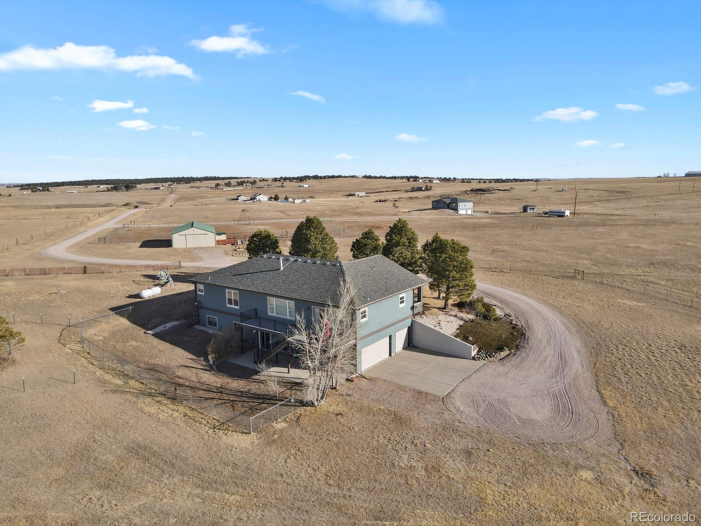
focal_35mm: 24
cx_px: 350
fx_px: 486
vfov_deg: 56.8
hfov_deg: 71.6
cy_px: 263
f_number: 2.8
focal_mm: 4.5
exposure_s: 1/400
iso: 100
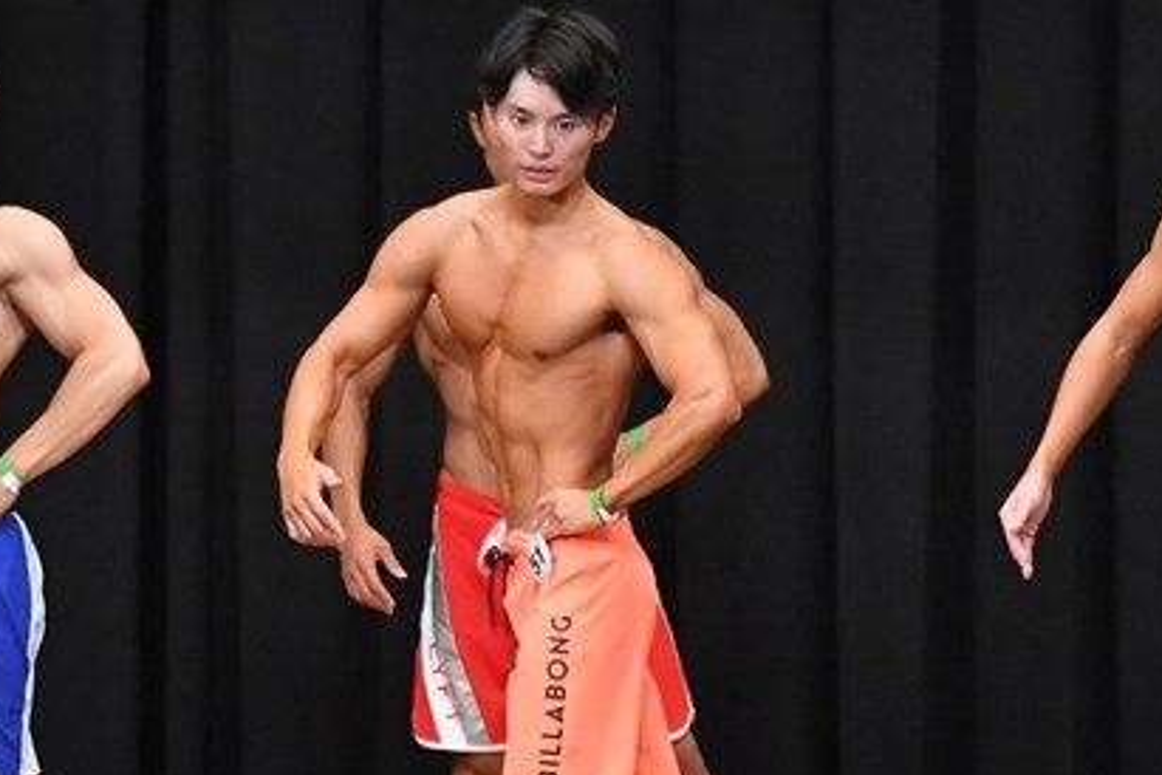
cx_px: 688
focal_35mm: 381
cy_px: 569
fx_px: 12297
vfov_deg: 3.6
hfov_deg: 5.4
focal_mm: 135
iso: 8000
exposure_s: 1/400
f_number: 5.6
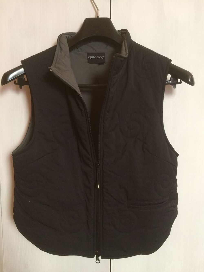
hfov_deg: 48.2
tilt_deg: -6.6
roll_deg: -0.6
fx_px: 228
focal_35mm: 29
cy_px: 136
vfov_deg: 61.7
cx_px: 102
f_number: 2.2
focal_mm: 4.15
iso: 250
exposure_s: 1/33
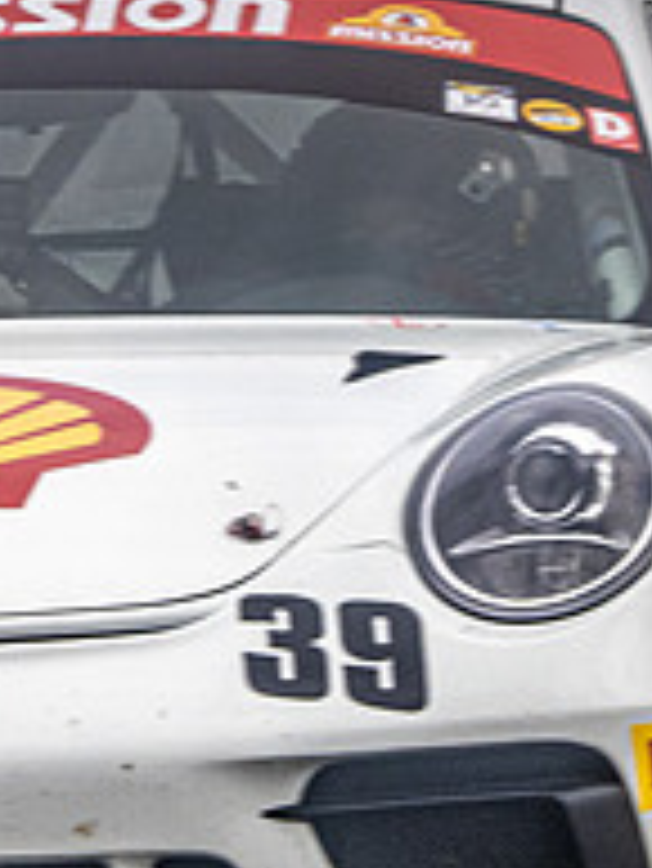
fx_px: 65800
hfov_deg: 0.6
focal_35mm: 2623
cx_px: -59
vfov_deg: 0.8
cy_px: 371
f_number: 13
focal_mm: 420
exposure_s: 1/320
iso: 320
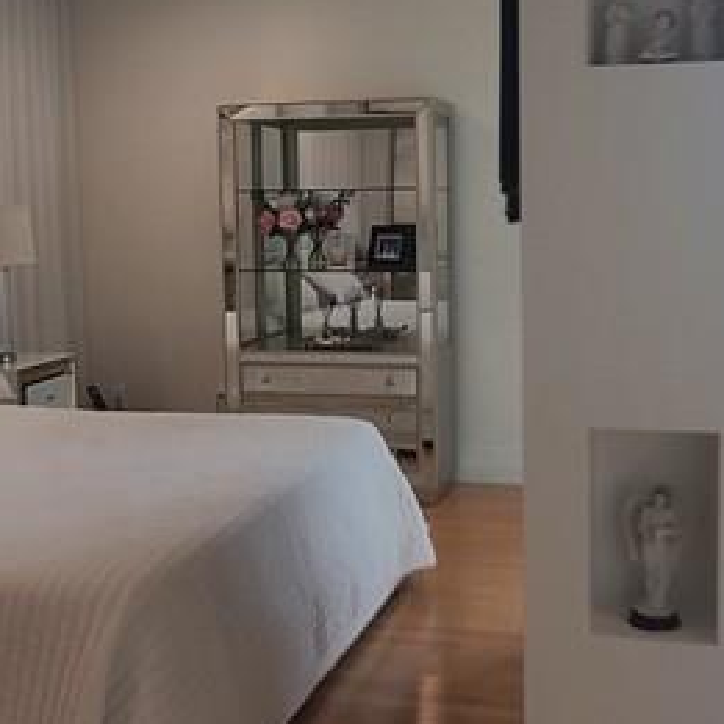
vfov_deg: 37.4
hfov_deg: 37.4
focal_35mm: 45
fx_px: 1065
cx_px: 438
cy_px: 294
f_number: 2.2
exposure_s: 1/120
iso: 100
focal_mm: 2.2
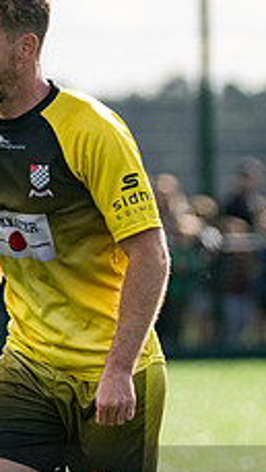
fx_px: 12388
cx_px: -35
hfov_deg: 1.2
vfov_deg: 2.2
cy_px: 368
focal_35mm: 989
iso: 400
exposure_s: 1/3200
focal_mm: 210
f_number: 4
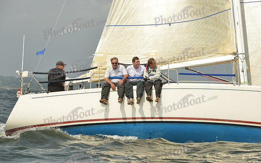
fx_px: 889
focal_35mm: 125
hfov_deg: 16.7
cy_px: 86
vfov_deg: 10.5
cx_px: 131
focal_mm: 122
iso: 320
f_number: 9
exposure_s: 1/1250
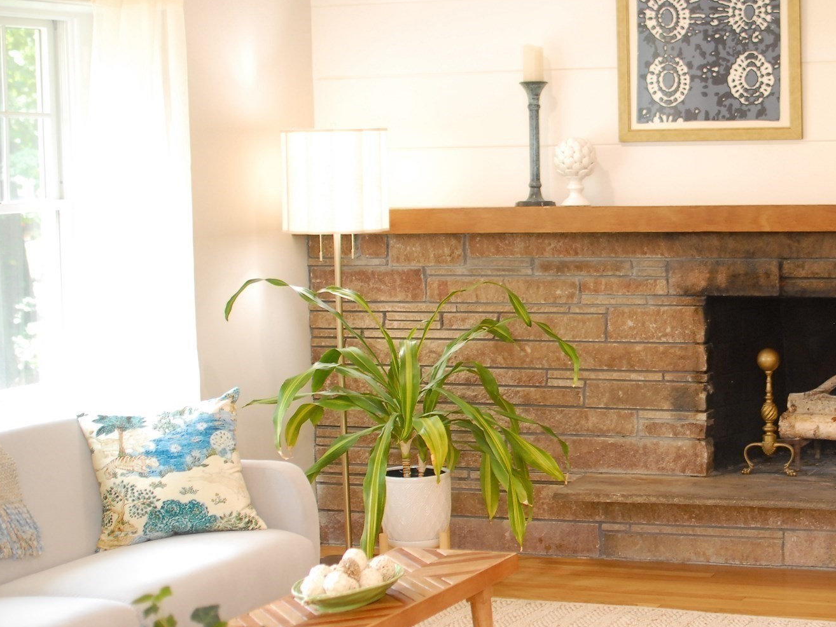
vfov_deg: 18.7
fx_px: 1902
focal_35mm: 79
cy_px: 297
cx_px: 646
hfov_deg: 24.5
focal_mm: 35
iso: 400
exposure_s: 1/80
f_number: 2.5
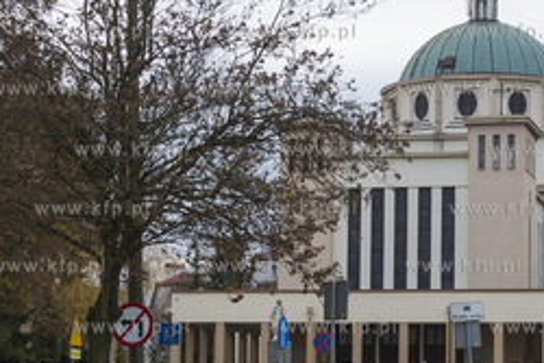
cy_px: 179
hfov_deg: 18.1
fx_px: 1693
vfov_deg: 12.2
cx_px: 416
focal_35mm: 112
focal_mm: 70
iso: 400
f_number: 4.5
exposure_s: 1/800
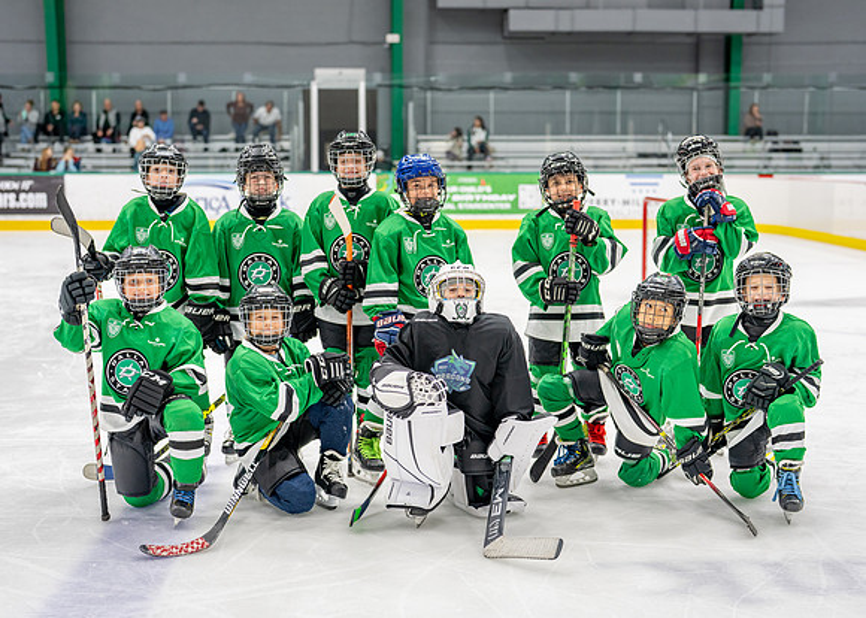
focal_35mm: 58
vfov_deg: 24.3
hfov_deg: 33.6
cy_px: 327
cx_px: 431
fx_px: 1436
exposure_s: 1/500
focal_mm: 50
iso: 640
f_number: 2.2
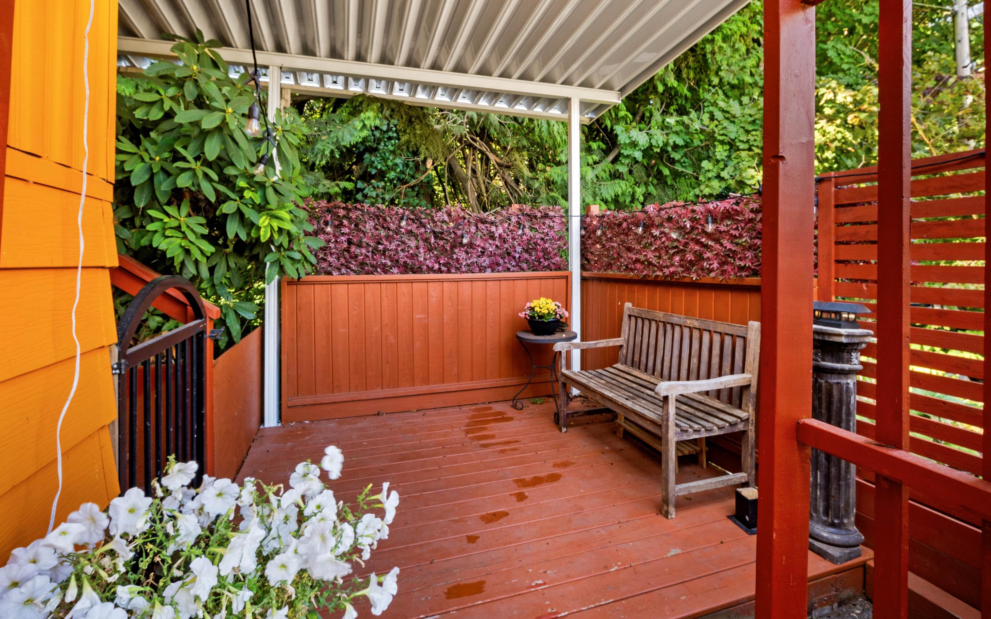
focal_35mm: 15
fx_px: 393
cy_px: 273
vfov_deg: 76.2
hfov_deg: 103.2
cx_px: 506
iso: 250
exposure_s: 1/8
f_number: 10
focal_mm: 9
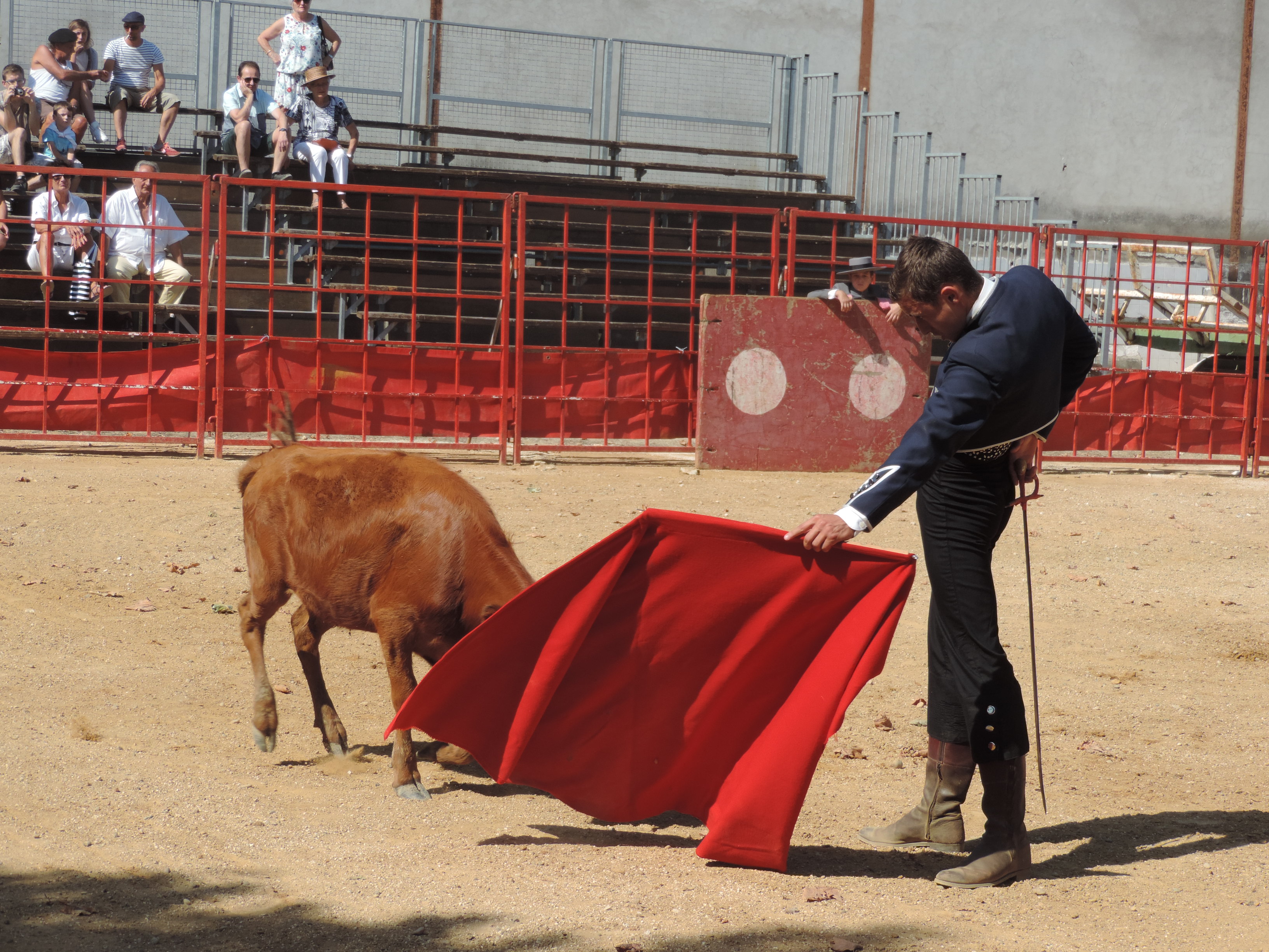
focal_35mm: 85
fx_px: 3116
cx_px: 634
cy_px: 476
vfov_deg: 17.4
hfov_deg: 23.0
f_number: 4
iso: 80
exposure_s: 1/640
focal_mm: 15.1
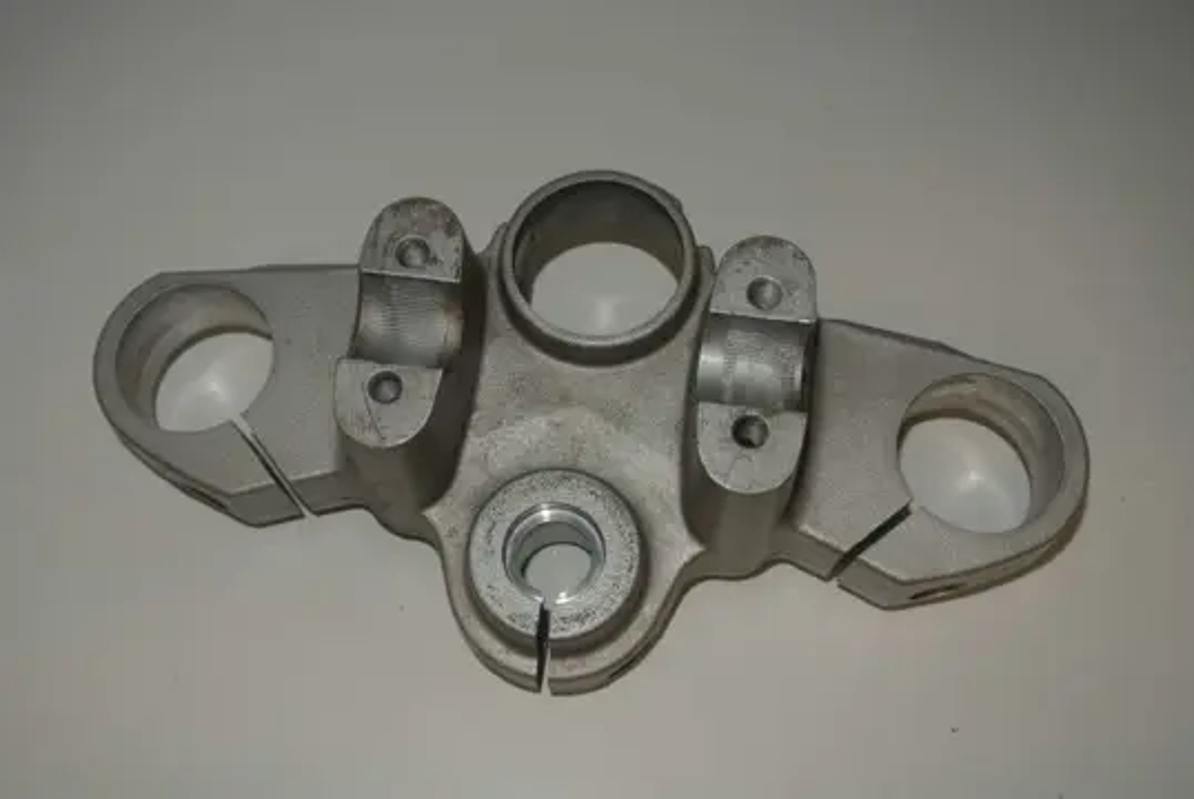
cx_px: 597
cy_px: 400
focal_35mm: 40
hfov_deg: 48.4
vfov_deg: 33.5
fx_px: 1328
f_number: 4.2
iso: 200
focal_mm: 15.1
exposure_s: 1/60
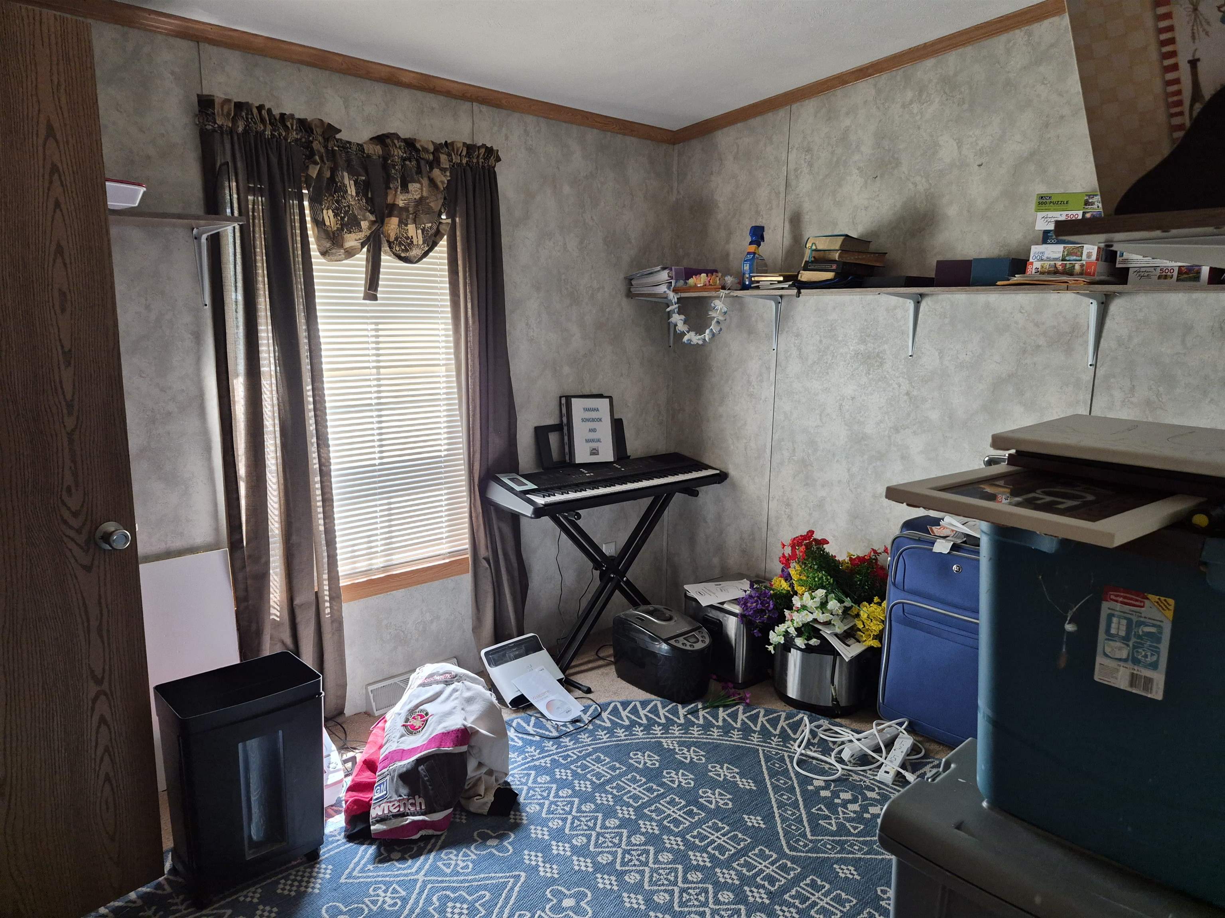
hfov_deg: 73.9
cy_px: 459
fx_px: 814
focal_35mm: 23
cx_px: 612
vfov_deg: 58.9
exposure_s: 1/120
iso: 500
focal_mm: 5.4
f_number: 1.8
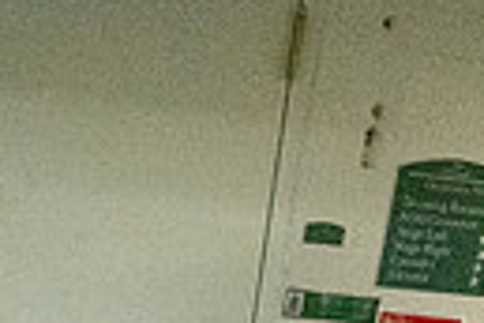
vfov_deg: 15.4
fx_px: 847
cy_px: 708
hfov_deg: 31.1
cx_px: 98
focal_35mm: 63
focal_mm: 14
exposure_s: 1/500
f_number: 4
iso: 12800
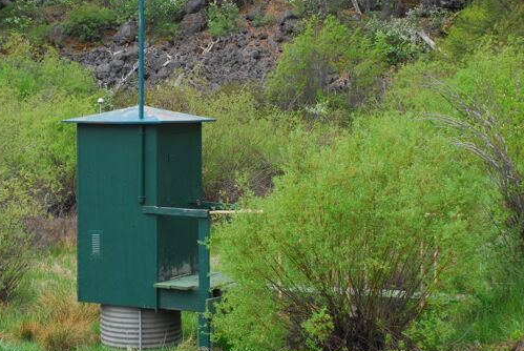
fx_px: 1122
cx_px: 154
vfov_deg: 17.8
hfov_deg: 26.1
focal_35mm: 77
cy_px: 157
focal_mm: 32
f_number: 5.6
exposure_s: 1/160
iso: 160
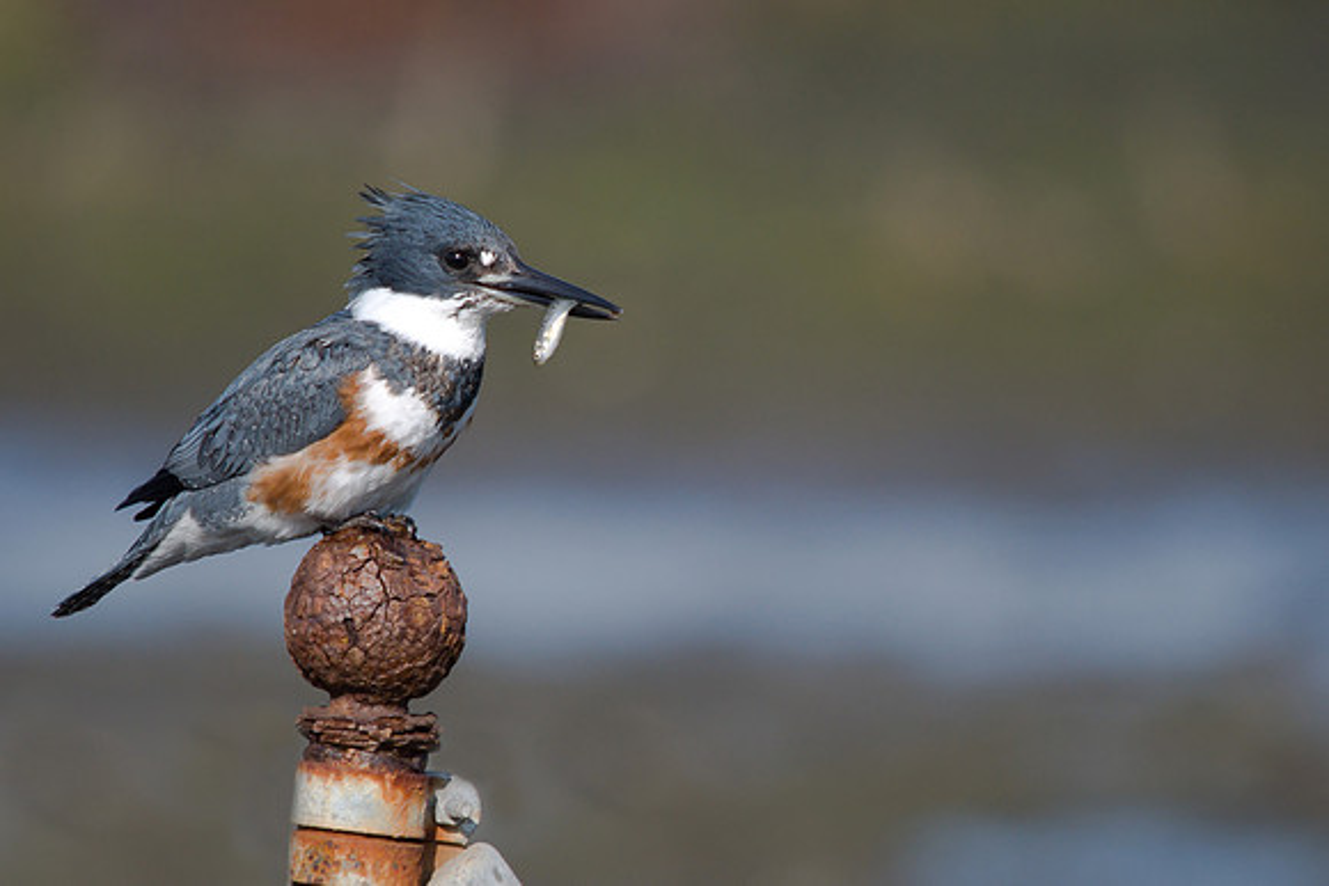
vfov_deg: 1.8
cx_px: 664
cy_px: 443
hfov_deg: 2.7
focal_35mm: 750
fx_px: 27693
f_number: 6.3
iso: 400
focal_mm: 500
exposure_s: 1/1500
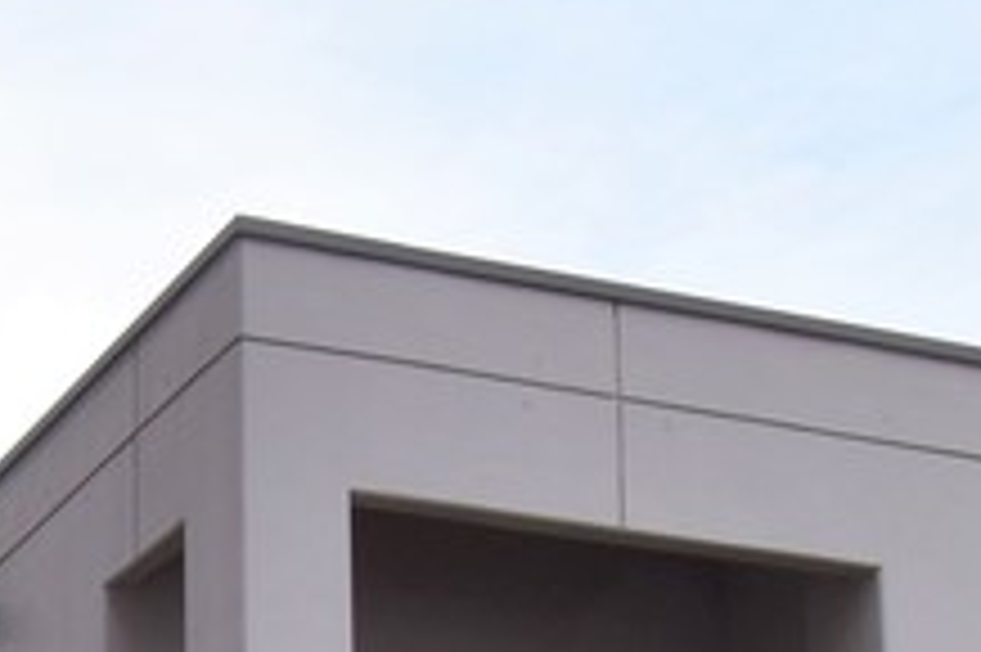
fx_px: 2396
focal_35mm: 88
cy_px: 1207
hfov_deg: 21.1
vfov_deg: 13.7
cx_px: -270
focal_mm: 10
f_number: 10
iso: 400
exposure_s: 1/200
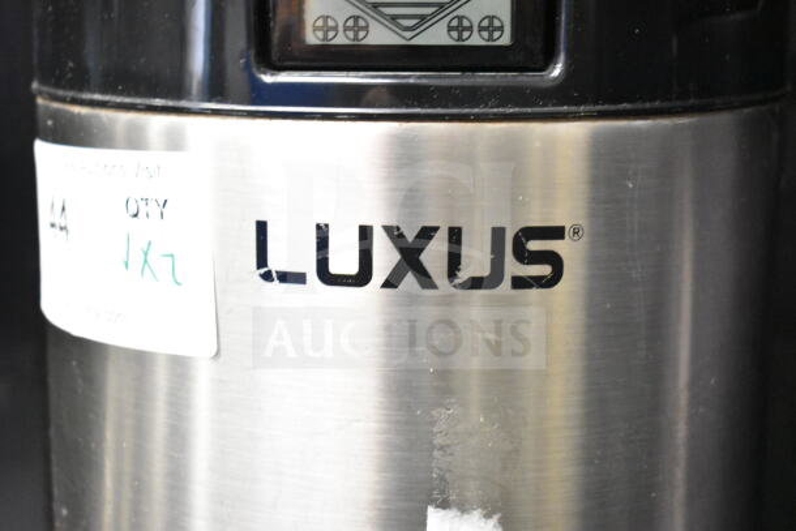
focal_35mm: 60
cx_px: 398
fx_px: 1327
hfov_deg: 33.4
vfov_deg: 22.6
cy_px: 266
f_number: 5
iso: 9000
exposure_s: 1/60
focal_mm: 40
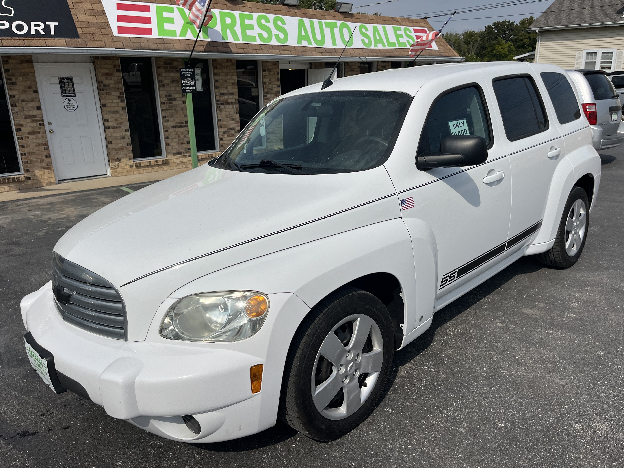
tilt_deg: -18.2
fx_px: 469
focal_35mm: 26
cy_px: 234
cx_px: 312
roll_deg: +1.6
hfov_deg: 67.3
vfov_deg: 53.1
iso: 50
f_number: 1.6
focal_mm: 5.1
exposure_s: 1/10870
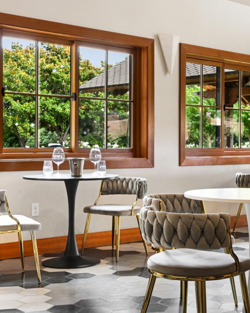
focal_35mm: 63
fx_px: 583
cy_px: 152
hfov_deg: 23.9
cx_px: 194
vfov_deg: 30.0
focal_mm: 40
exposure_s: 1/3
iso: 1600
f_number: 13
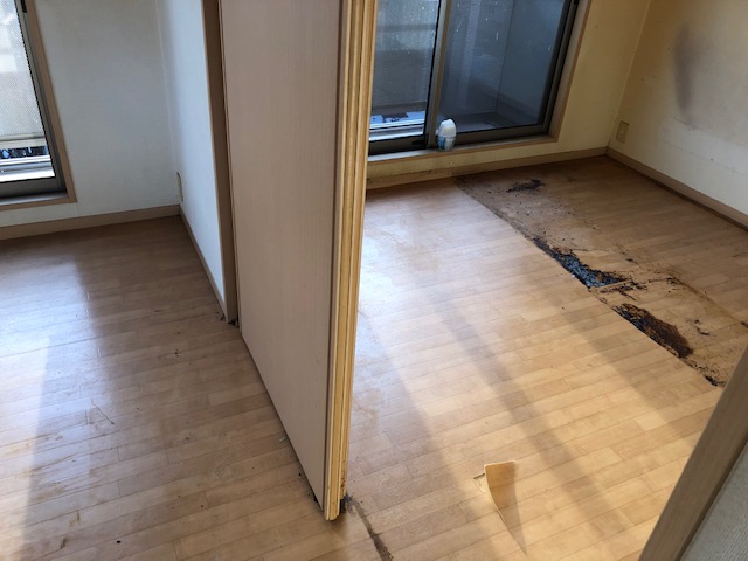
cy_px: 280
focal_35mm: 28
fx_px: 605
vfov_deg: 49.7
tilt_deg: -33.1
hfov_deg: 63.4
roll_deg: -2.7
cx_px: 374
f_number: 1.8
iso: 40
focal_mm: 3.99
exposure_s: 1/120
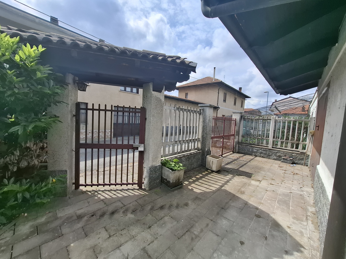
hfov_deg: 106.2
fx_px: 130
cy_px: 130
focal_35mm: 13
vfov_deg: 89.9
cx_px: 173
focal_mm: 1.74
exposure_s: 1/1295
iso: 40
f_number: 2.2
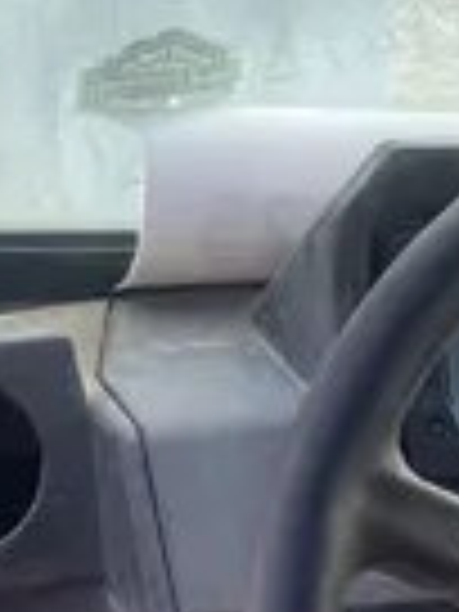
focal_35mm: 140
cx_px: 1035
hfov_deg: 9.6
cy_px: 601
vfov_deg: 13.9
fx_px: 2475
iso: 50
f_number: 1.6
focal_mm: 5.1
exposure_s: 1/337
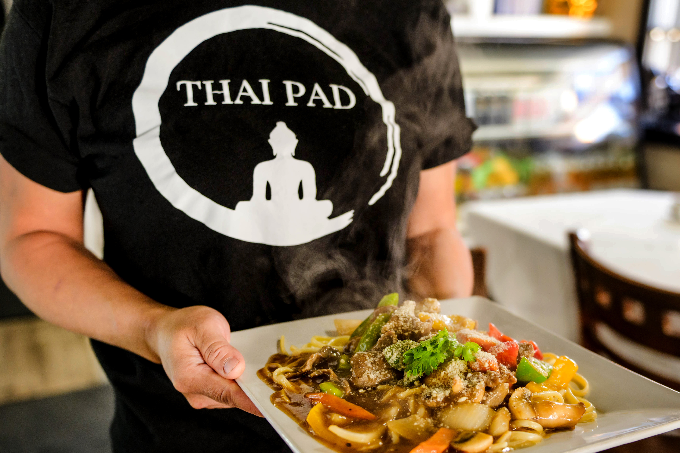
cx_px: 383
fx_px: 774
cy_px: 285
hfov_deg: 47.3
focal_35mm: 41
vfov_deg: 32.5
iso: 1250
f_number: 2.8
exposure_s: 1/100
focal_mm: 31
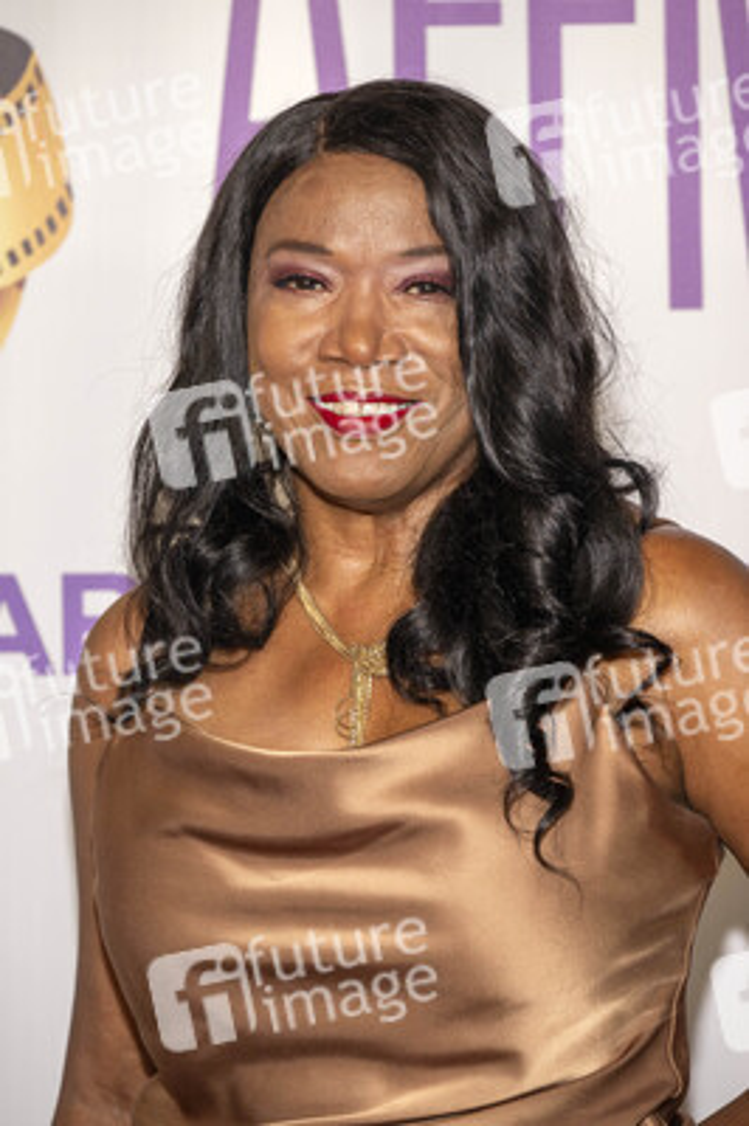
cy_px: 563
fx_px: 3751
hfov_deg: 11.4
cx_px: 374
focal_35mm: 120
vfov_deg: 17.1
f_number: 6.3
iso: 800
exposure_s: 1/200
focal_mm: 120
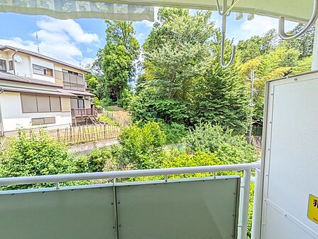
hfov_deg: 102.1
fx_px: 129
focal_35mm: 14
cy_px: 120
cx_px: 159
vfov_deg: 85.7
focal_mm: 1.83
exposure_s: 1/1284
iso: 51
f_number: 2.2
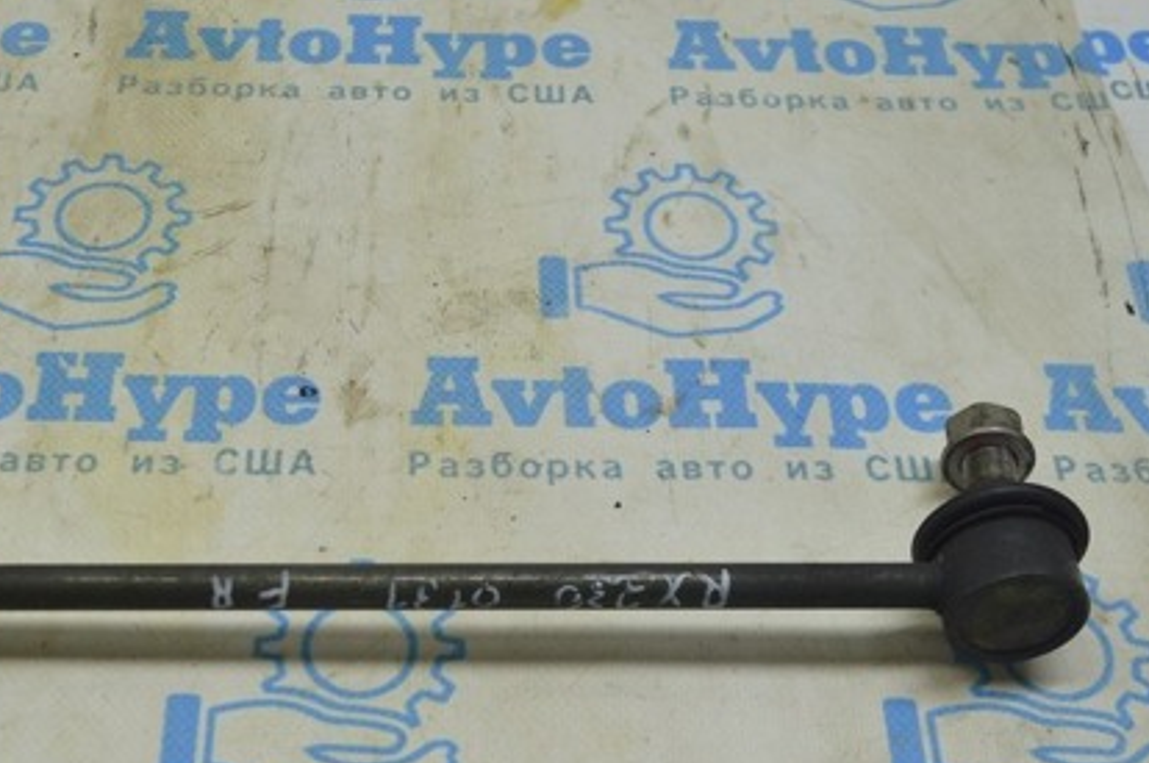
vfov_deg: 26.2
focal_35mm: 51
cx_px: 447
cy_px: 542
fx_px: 1626
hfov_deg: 38.7
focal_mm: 22
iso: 400
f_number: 5.6
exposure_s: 1/40
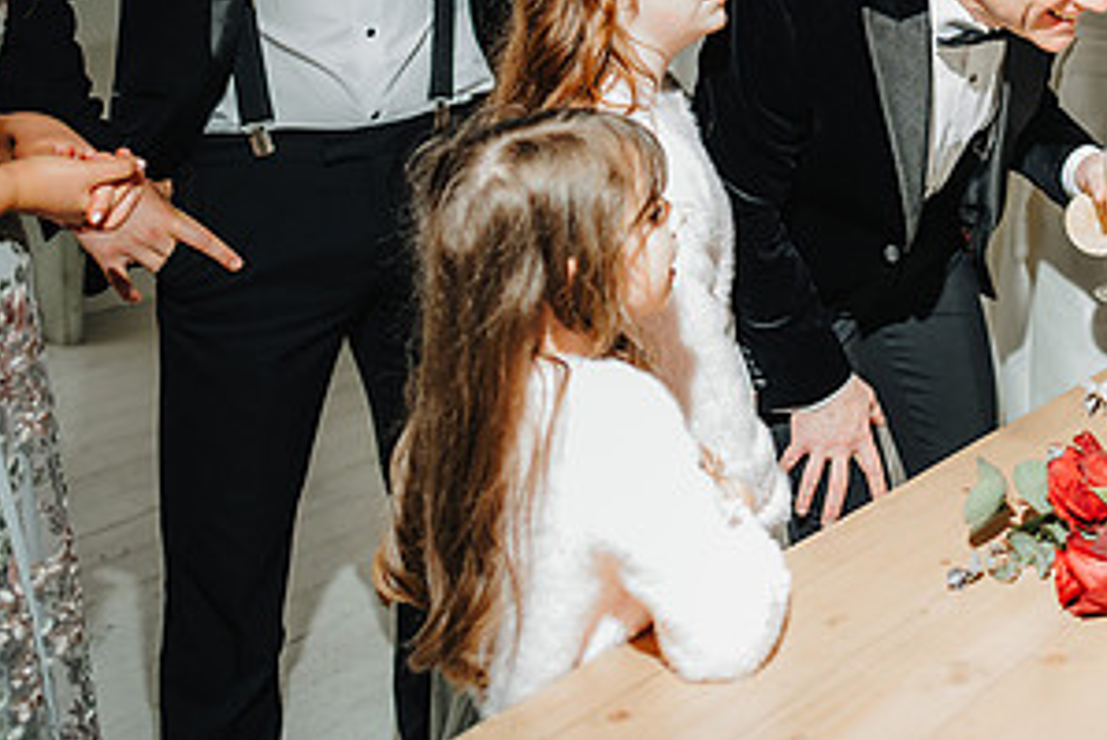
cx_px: 1122
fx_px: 1600
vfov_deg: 24.5
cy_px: -49
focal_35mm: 52
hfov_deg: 34.5
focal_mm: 24
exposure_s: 1/200
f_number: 2
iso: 320
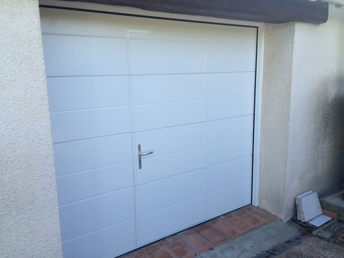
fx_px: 298
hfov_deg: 60.0
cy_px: 129
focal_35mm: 30
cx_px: 172
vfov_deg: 46.8
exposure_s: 1/304
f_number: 2.2
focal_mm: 4.12
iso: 32
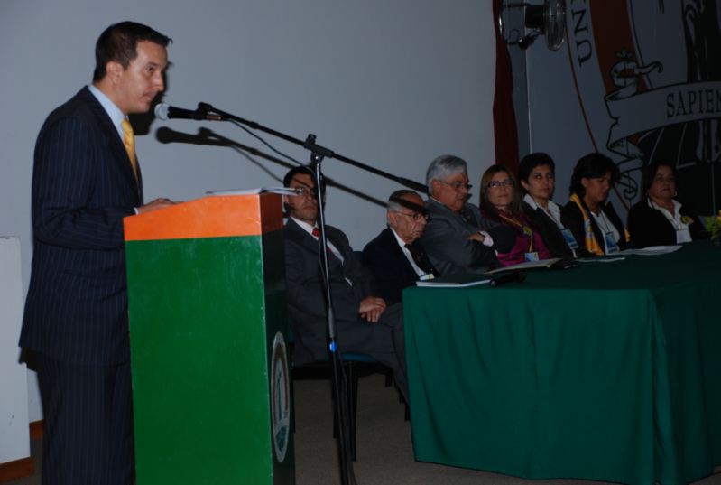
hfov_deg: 23.3
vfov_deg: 15.8
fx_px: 1747
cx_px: 360
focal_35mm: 87
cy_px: 242
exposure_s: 1/60
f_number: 5.3
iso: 200
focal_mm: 58
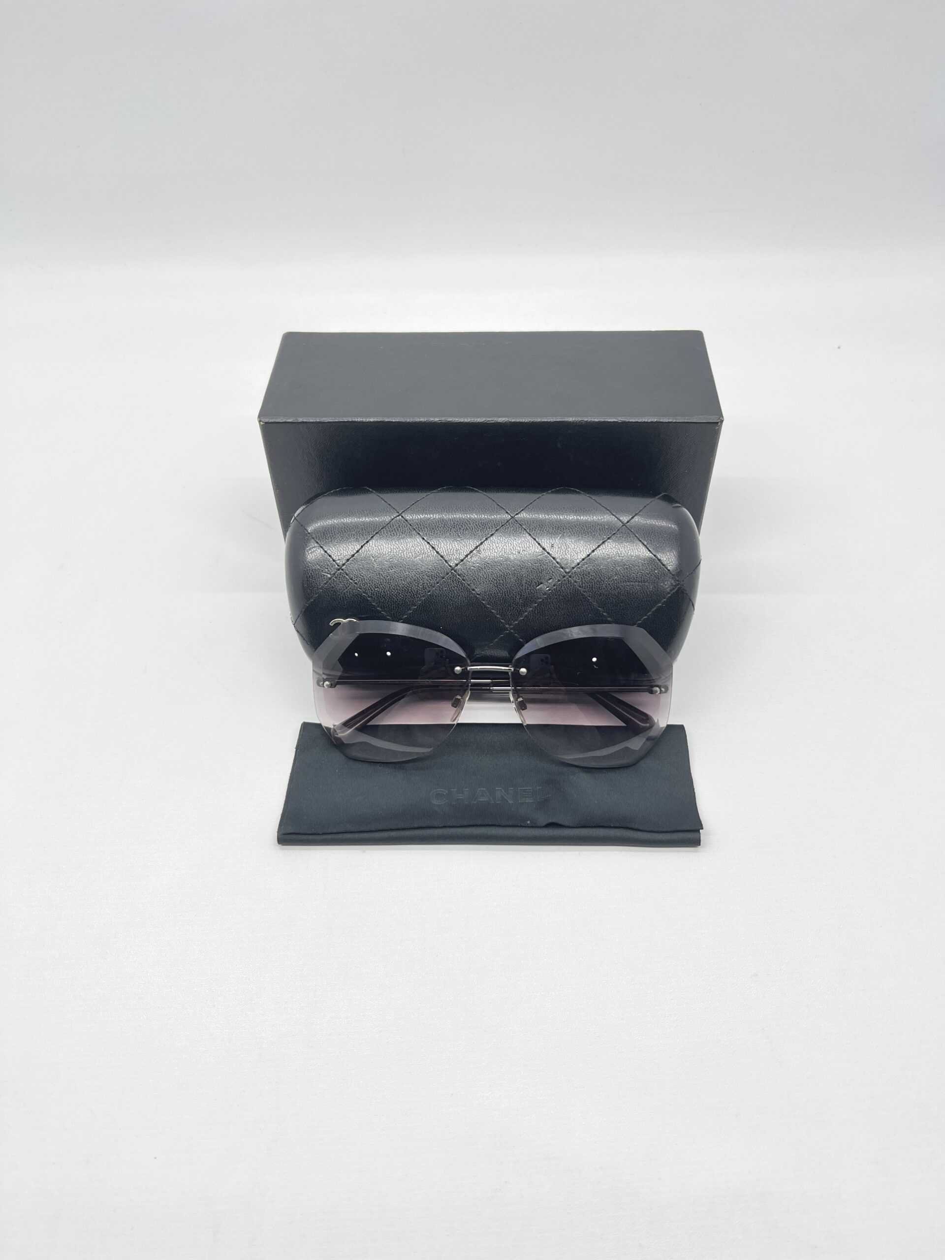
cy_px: 630
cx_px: 472
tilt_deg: -46.4
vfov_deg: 67.3
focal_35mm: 26
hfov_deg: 53.1
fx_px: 946
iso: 32
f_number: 1.5
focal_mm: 5.7
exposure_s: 1/129
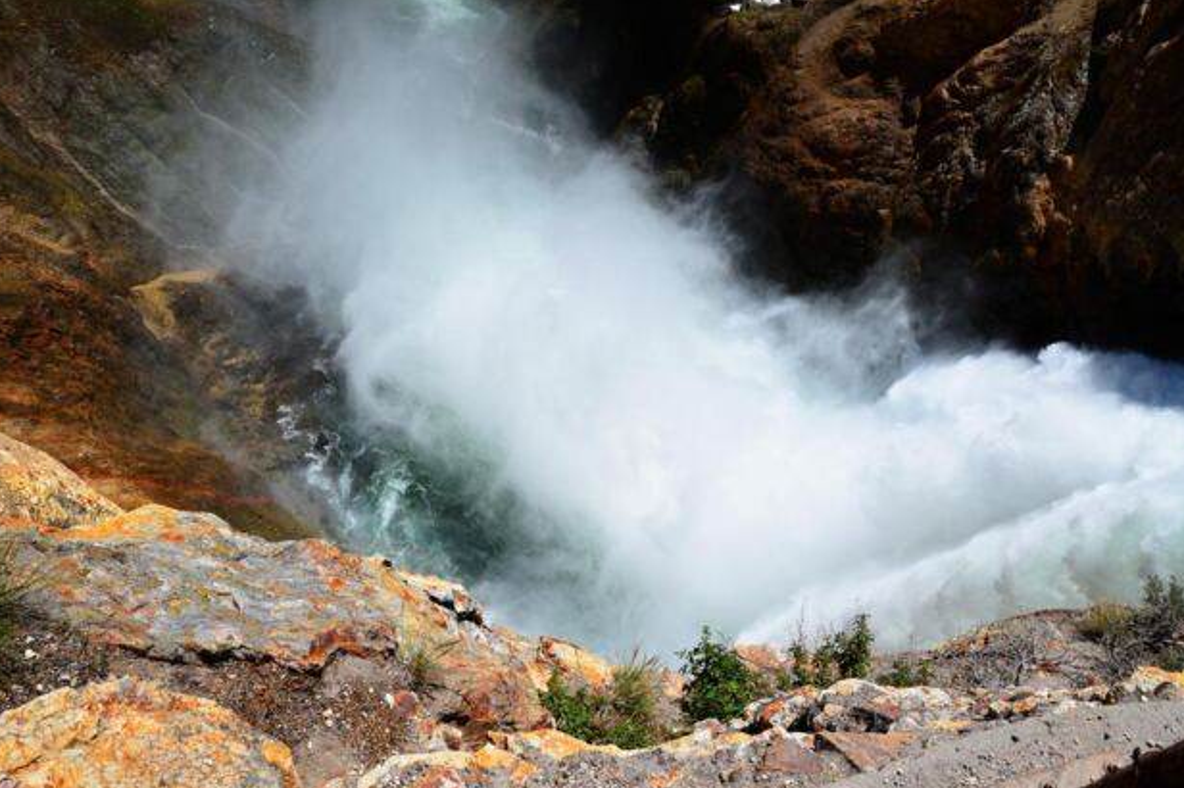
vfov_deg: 46.4
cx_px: 584
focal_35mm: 28
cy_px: 395
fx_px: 920
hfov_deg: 65.5
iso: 100
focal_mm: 18
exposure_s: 1/200
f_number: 13
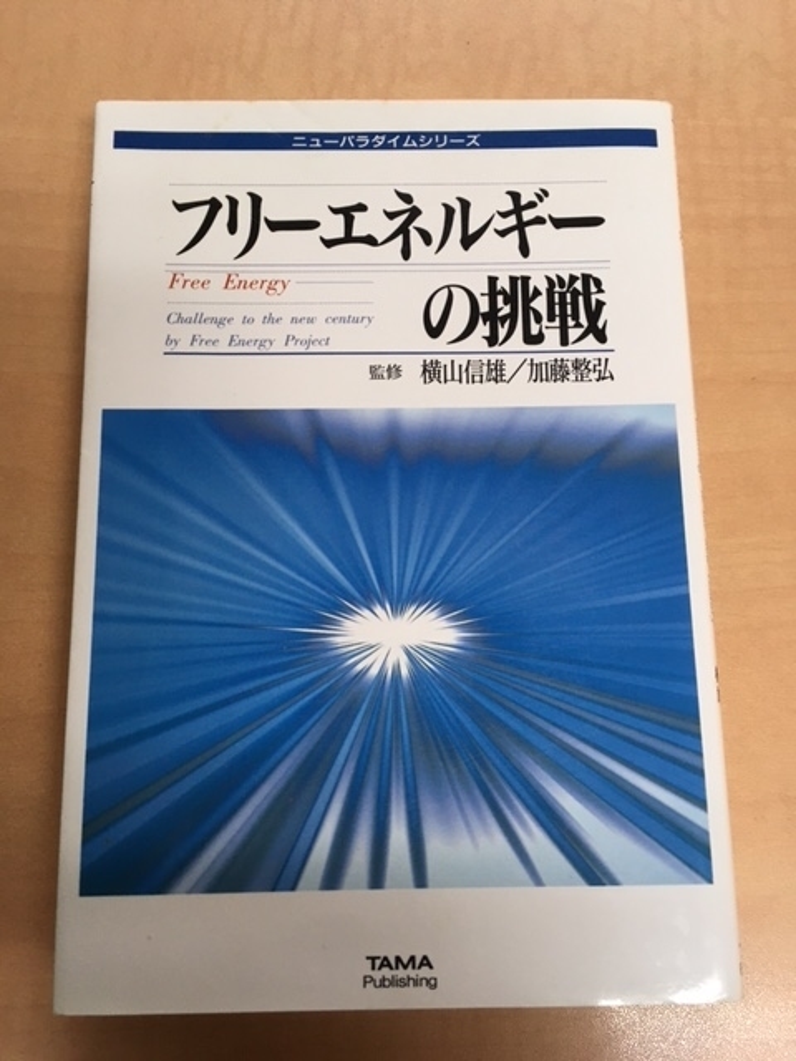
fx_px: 889
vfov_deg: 61.7
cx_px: 398
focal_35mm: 29
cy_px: 530
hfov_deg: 48.2
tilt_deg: -80.4
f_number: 2.2
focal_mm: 4.15
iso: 80
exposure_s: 1/30
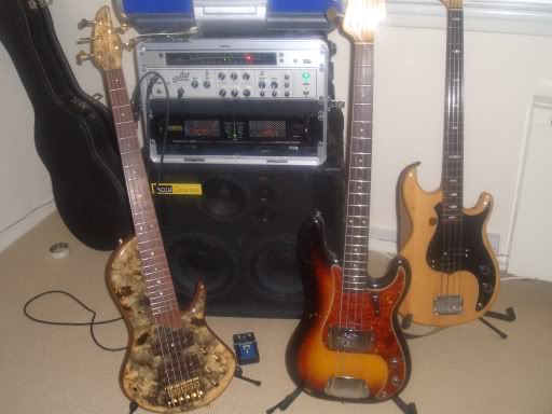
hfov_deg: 51.4
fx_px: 574
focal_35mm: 36
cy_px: 207
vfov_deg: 39.7
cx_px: 276
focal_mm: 4.8
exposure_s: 1/40
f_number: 4
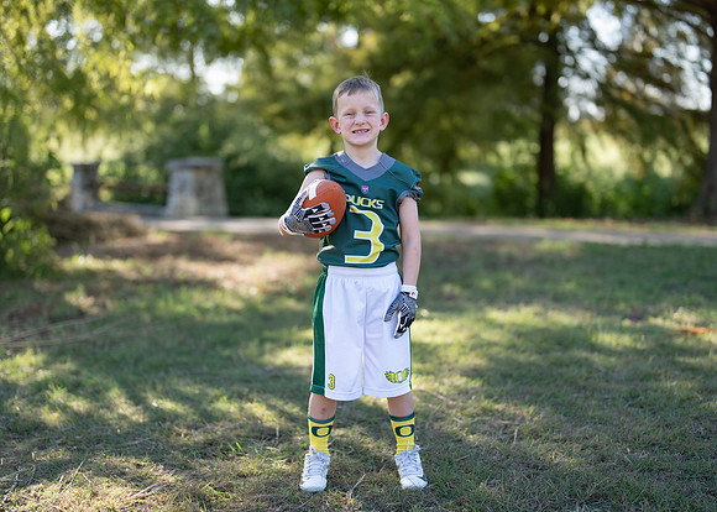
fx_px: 1198
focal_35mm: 59
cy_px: 274
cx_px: 370
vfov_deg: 24.1
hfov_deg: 33.3
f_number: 1.2
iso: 100
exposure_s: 1/1250
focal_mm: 50
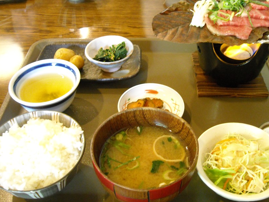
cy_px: 95
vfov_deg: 34.3
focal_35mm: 42
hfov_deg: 44.8
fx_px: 326
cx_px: 138
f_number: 2.8
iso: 475
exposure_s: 1/8
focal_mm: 5.7
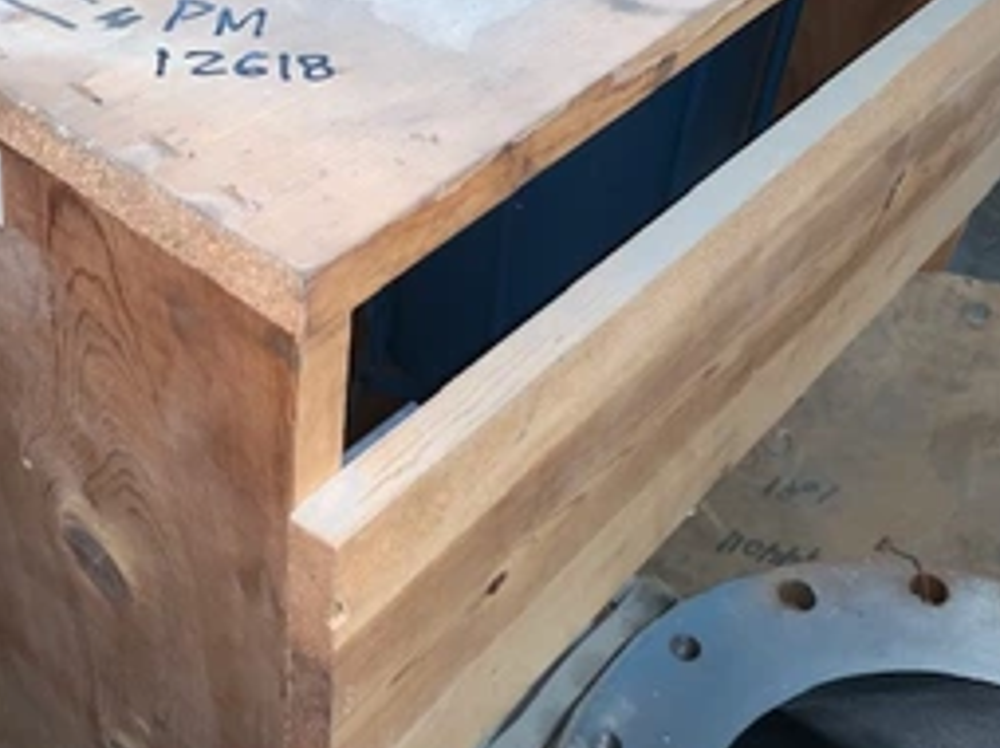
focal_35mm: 41
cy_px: 390
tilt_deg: -46.8
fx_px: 1183
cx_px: 433
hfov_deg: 45.7
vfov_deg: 35.1
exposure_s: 1/7
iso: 50
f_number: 1.8
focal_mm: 4.25
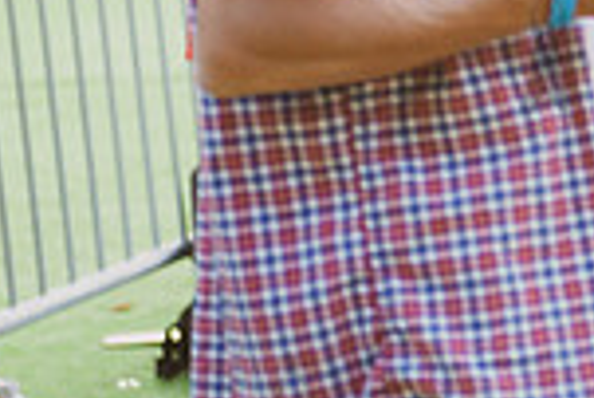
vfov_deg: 4.5
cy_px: -148
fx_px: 5070
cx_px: 1050
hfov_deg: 6.6
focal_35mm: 307
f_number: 4.5
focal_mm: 80
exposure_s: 1/250
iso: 500
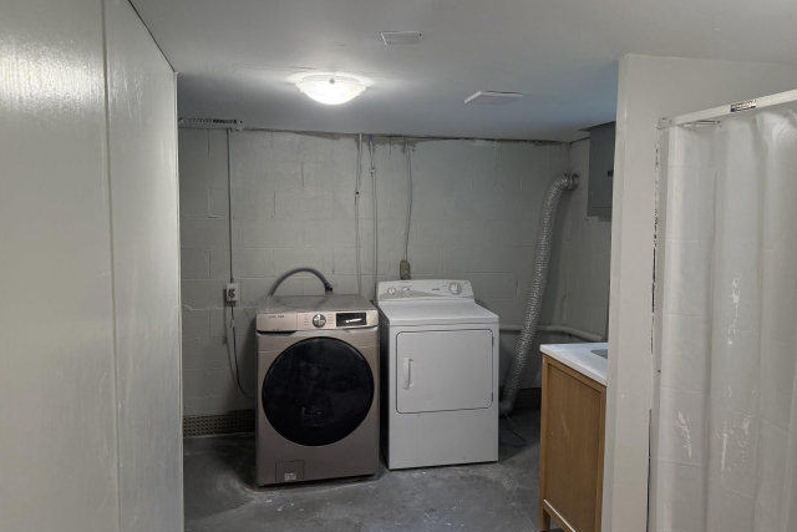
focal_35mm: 26
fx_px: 576
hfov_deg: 69.4
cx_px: 410
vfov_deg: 49.6
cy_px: 252
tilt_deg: -1.4
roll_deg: -0.3
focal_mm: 6.76
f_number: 1.78
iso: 200
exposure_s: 1/138
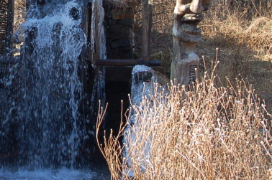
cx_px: 40
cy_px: -10
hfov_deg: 23.4
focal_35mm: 85
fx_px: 644
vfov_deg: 15.6
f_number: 5.6
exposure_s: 1/125
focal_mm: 21
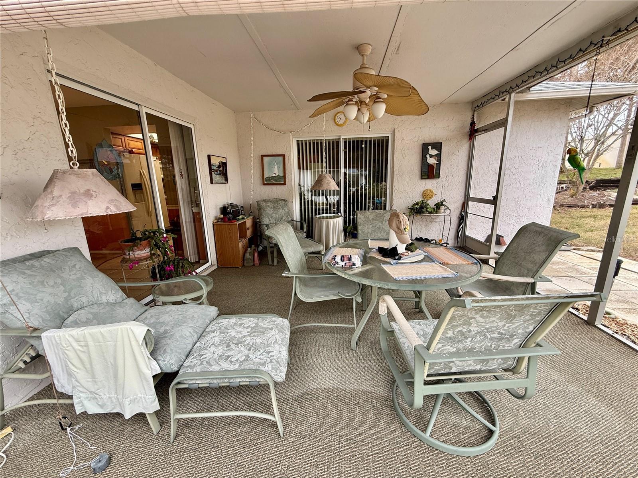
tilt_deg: -12.3
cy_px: 239
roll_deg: +1.6
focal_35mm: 14
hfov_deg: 102.1
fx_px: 258
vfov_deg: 85.7
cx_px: 319
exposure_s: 1/99
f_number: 2.2
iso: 100
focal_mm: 2.22
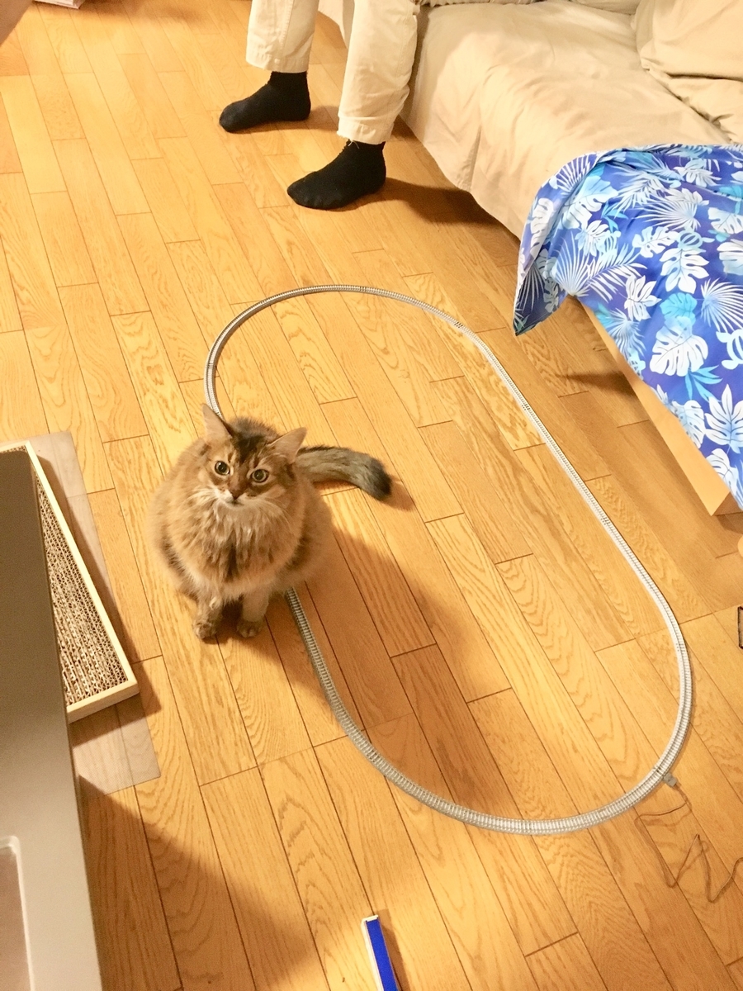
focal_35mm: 29
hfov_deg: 48.2
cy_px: 496
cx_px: 372
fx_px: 830
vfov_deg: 61.7
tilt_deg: -49.7
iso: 200
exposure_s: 1/15
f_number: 2.2
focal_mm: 4.15
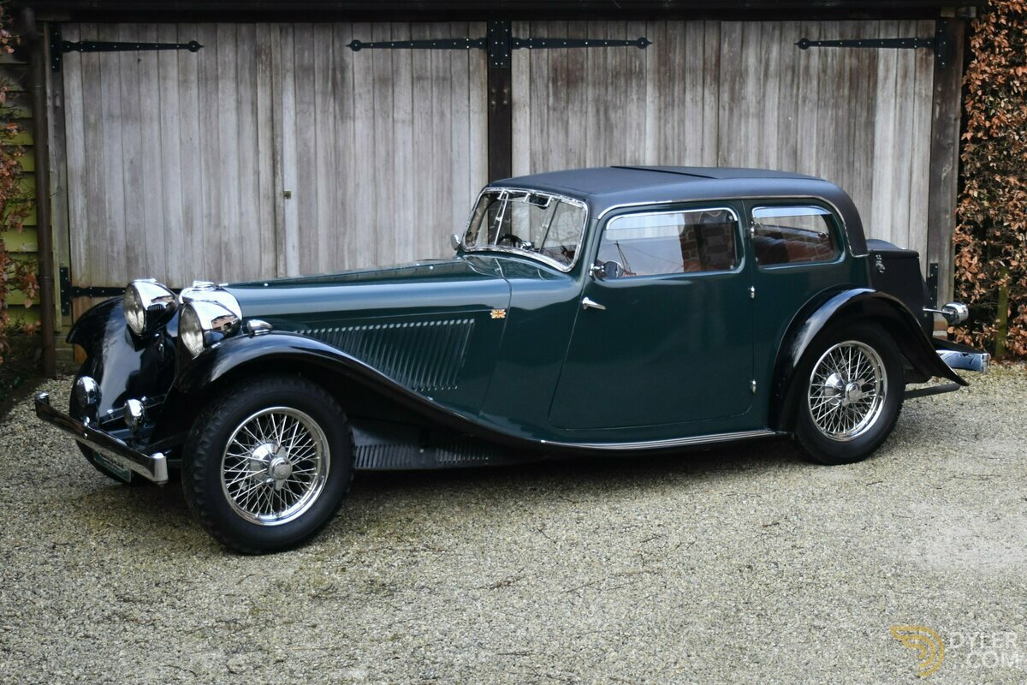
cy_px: 342
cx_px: 514
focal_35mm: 40
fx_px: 1155
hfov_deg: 47.9
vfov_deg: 33.0
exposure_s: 1/250
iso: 800
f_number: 4
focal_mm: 27
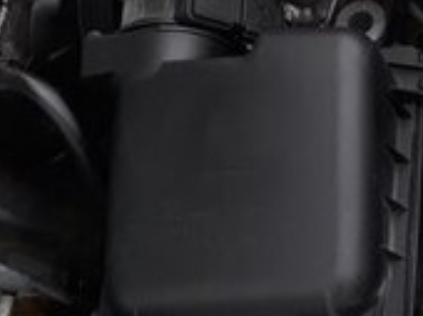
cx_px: 577
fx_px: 1281
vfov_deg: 13.5
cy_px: -103
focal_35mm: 105
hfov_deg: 17.4
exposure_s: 1/50
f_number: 1.7
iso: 80
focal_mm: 3.71
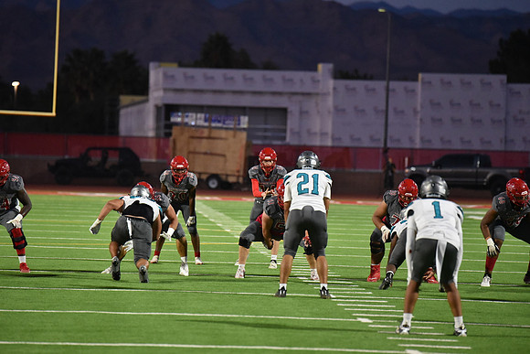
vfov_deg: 6.9
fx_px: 2945
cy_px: 177
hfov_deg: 10.3
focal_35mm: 200
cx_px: 265
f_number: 2.8
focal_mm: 200
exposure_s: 1/1000
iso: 7200
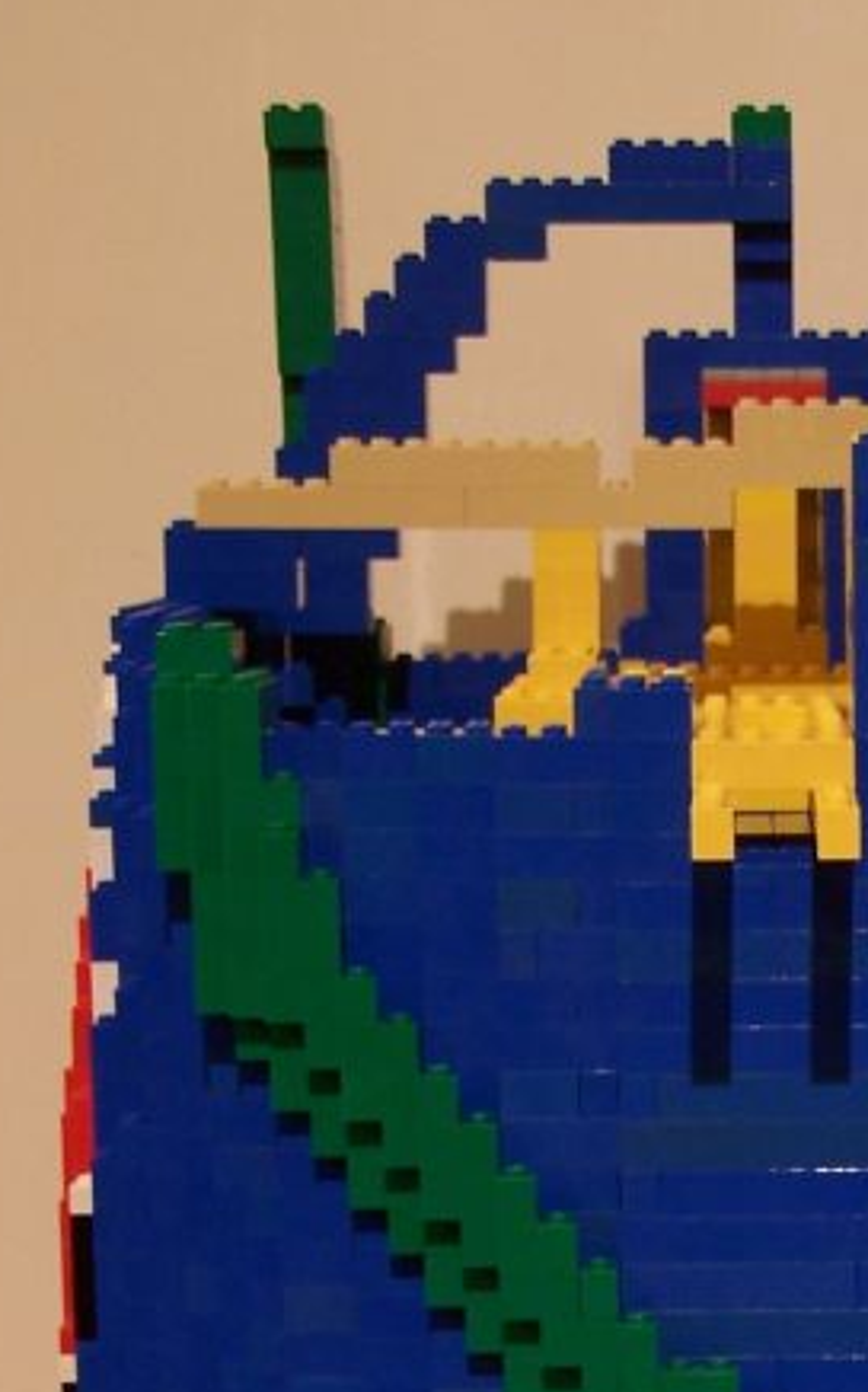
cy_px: 1568
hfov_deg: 10.2
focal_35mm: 127
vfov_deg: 15.9
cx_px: 922
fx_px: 4813
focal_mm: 8.5
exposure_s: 1/2
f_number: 3
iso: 80
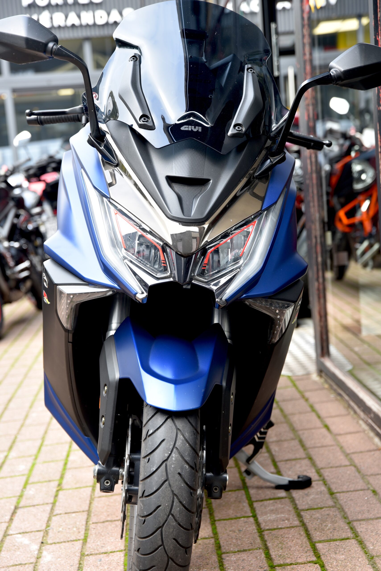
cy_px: 286
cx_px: 190
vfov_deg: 30.9
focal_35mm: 65
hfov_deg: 20.9
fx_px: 1031
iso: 200
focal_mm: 65
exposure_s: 1/60
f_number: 4
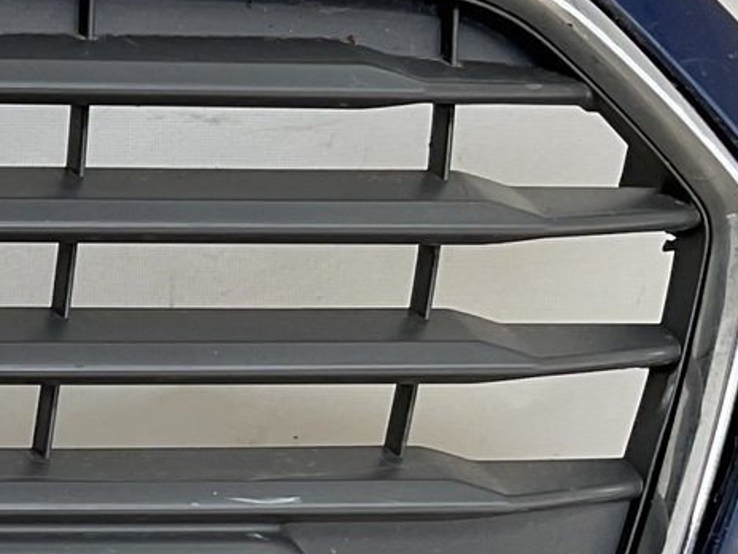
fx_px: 2686
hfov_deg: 13.7
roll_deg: -2.8
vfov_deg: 11.7
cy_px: 544
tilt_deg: -15.7
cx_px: -665
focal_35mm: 126
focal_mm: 3
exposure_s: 1/131
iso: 16
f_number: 1.8
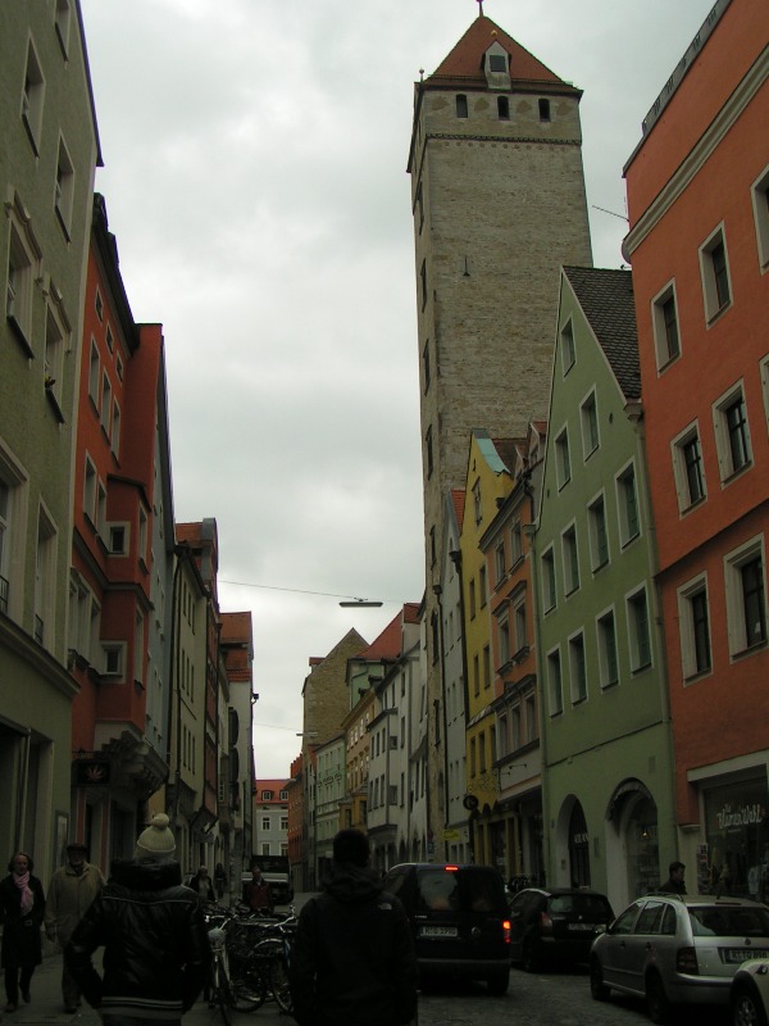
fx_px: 1126
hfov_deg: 37.7
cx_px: 384
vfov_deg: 49.0
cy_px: 513
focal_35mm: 38
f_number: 5.6
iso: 50
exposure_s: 1/400
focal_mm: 5.8
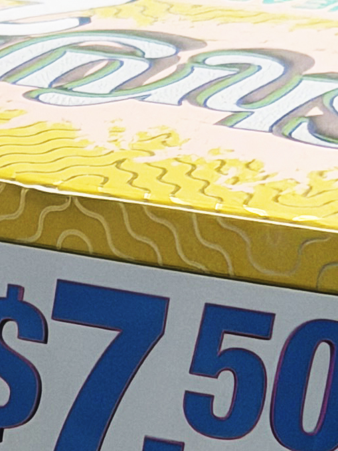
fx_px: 3712
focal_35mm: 285
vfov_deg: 6.7
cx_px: 3
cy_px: 914
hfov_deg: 5.2
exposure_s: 1/392
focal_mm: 6.76
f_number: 1.78
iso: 64
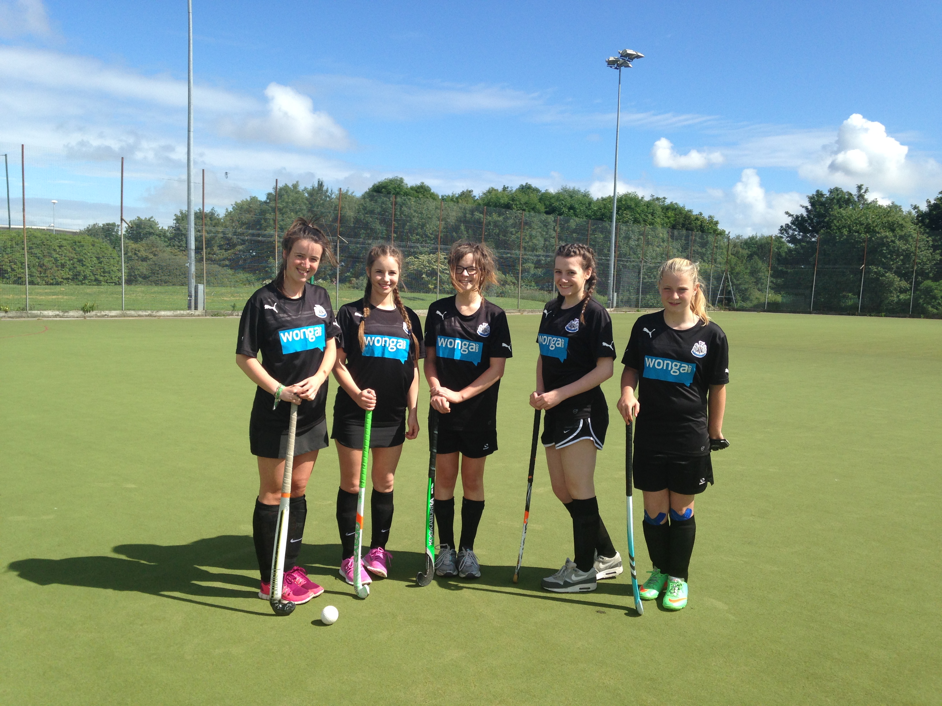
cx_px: 471
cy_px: 353
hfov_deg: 55.4
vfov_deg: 42.9
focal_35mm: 33
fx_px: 898
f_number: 2.4
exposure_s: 1/1466
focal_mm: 4.12
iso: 50
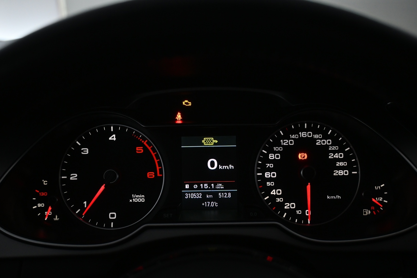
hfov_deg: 51.3
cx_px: 208
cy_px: 139
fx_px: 434
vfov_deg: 35.5
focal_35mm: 38
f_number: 4.2
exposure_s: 1/125
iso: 1400
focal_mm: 25
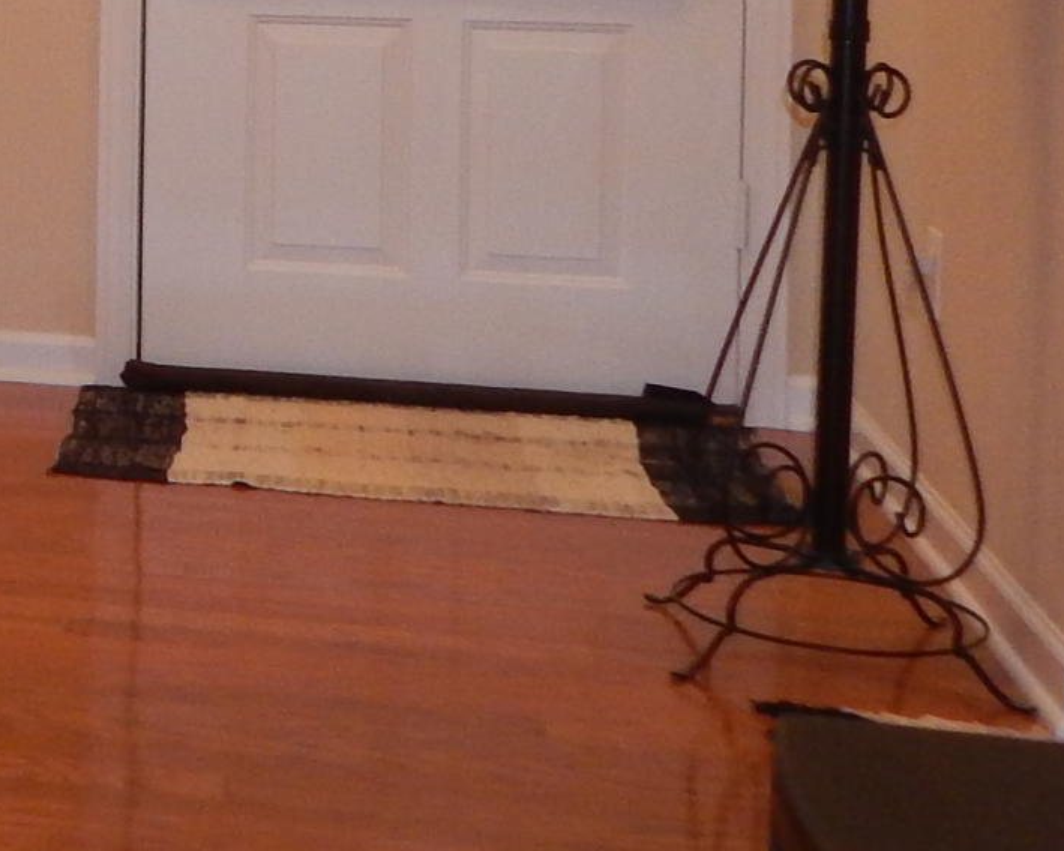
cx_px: -638
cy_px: -114
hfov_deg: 17.6
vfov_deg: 15.7
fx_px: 2991
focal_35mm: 95
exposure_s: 1/30
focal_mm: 4
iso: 200
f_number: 3
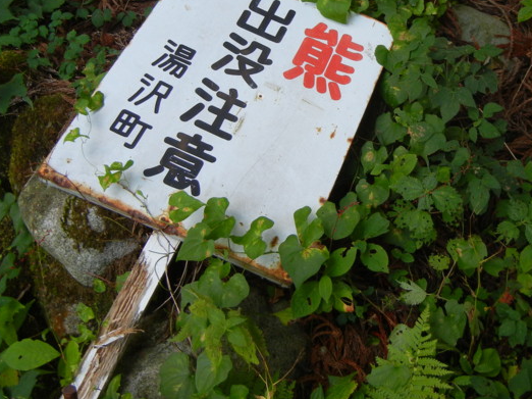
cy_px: 128
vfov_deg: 31.2
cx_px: 377
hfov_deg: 40.5
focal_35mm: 46
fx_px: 707
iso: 220
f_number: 3.5
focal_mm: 5.4
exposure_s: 1/62.2
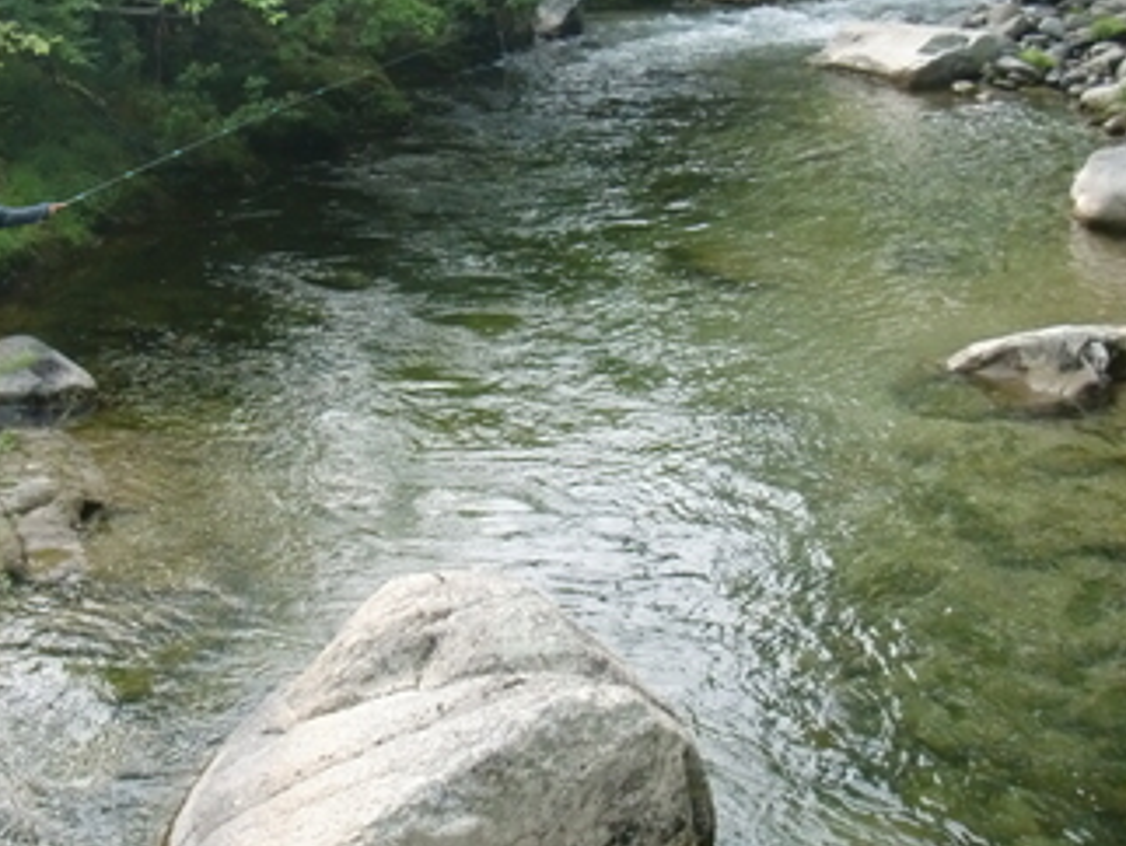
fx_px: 1921
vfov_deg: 24.8
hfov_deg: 32.4
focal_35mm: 59
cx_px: 364
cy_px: 411
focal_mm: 6.66
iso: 400
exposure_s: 1/400
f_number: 3.9
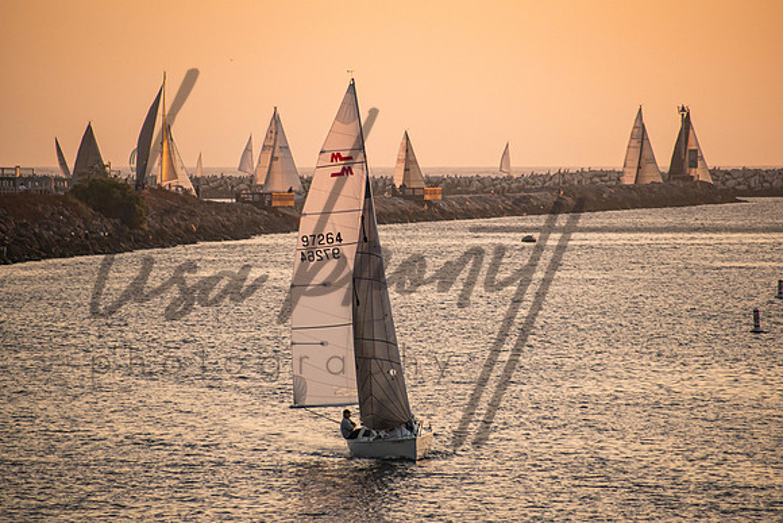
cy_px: 262
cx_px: 392
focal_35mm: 383
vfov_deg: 3.6
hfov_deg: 5.4
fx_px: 8326
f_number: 6.3
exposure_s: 1/125
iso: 800
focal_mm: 250
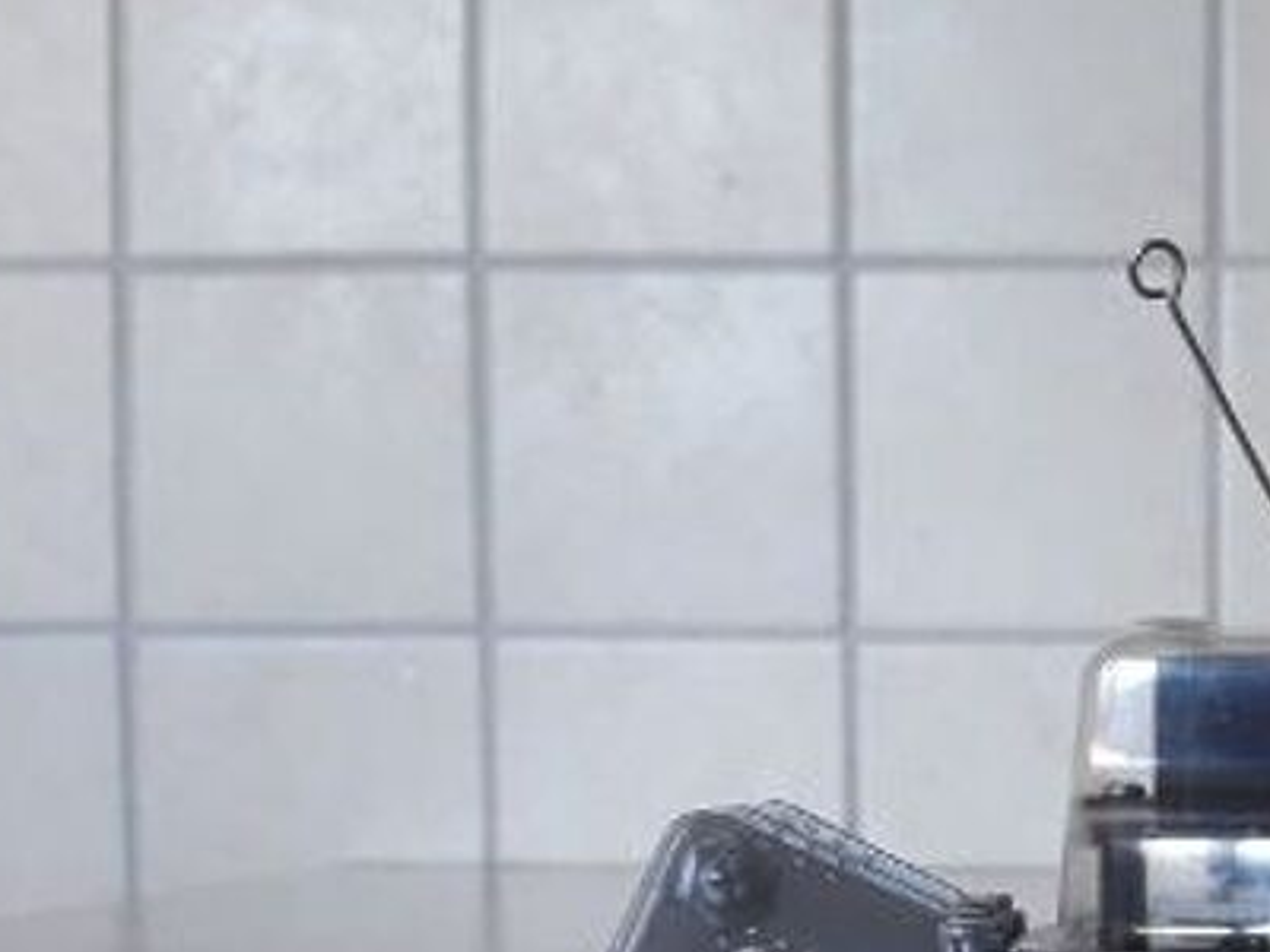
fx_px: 2568
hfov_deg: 26.8
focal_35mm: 70
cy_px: 923
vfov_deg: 20.4
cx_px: 1137
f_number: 1.9
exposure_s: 1/33
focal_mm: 3.7
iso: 160
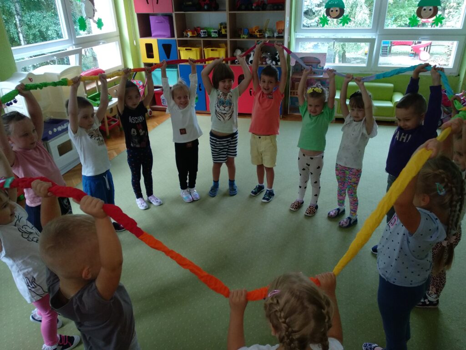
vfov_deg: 53.1
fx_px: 350
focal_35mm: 26
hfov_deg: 67.3
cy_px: 175
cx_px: 233
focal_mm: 3.81
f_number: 2.2
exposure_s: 1/50
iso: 500
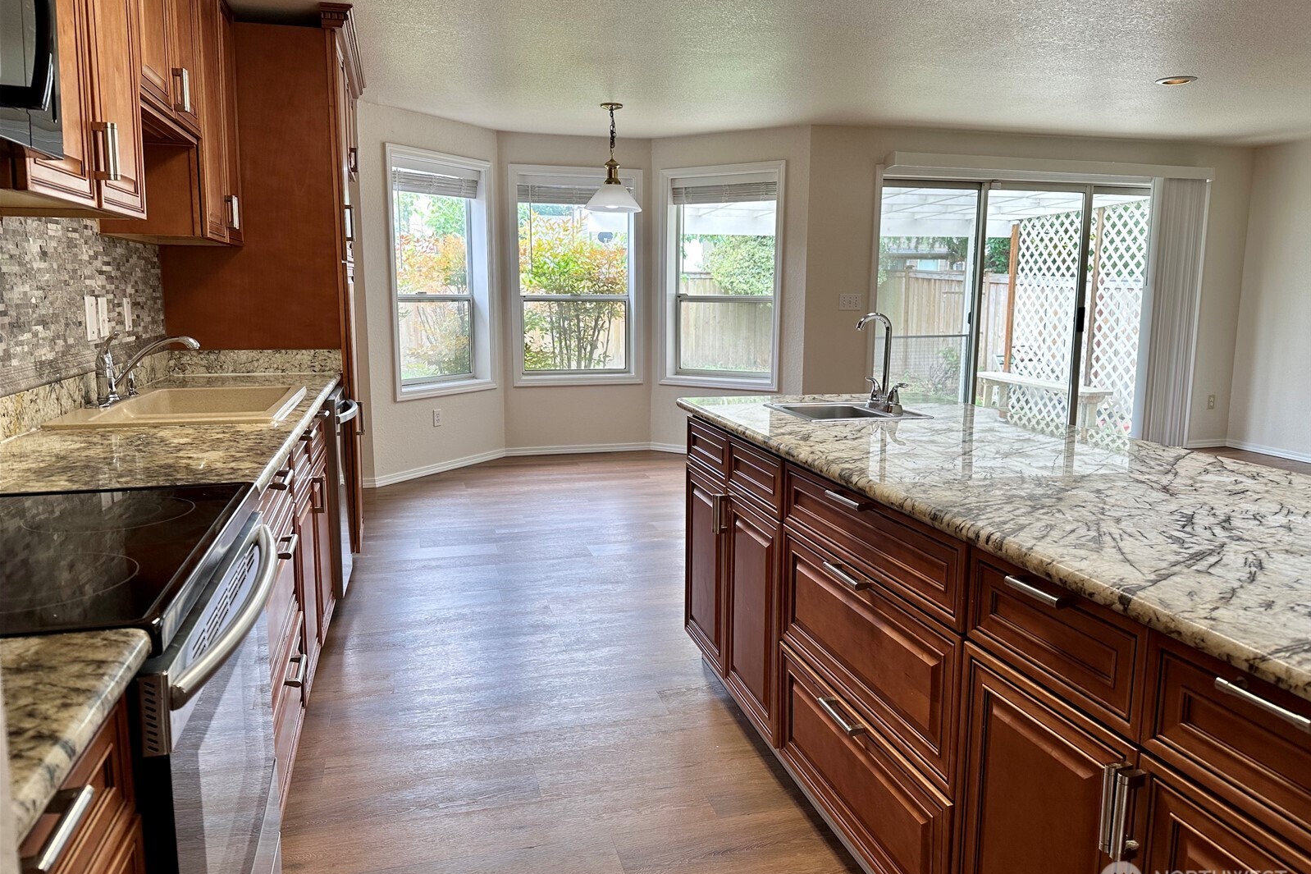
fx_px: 910
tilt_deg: -8.4
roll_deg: -0.4
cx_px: 656
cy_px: 424
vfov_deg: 51.3
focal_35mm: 25
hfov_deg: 71.5
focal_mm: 6.86
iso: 80
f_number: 1.78
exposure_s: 1/120
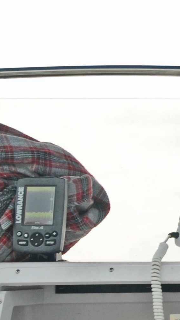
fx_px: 1255
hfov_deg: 7.6
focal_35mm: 148
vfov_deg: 14.5
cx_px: 449
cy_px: 97
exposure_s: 1/200
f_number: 8
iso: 200
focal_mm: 22
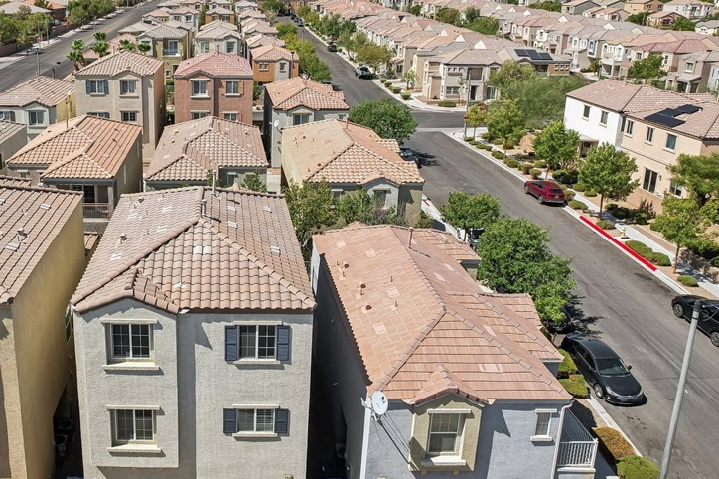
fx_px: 659
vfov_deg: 39.6
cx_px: 206
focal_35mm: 33
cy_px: 175
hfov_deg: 55.3
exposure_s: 1/1600
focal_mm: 8.4
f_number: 2.8
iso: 120
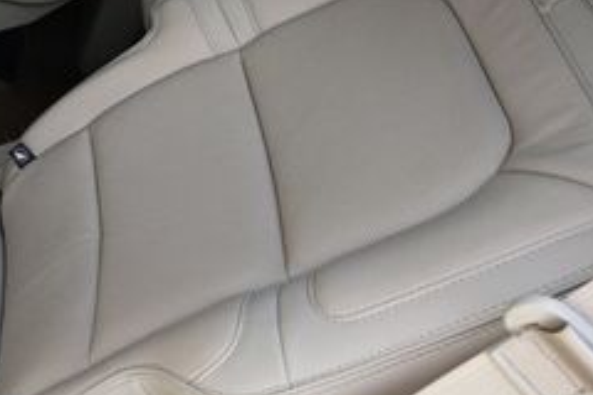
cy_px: 118
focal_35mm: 64
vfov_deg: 21.1
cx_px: 84
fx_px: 1054
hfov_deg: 30.3
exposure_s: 1/80
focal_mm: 16
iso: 100
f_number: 4.5
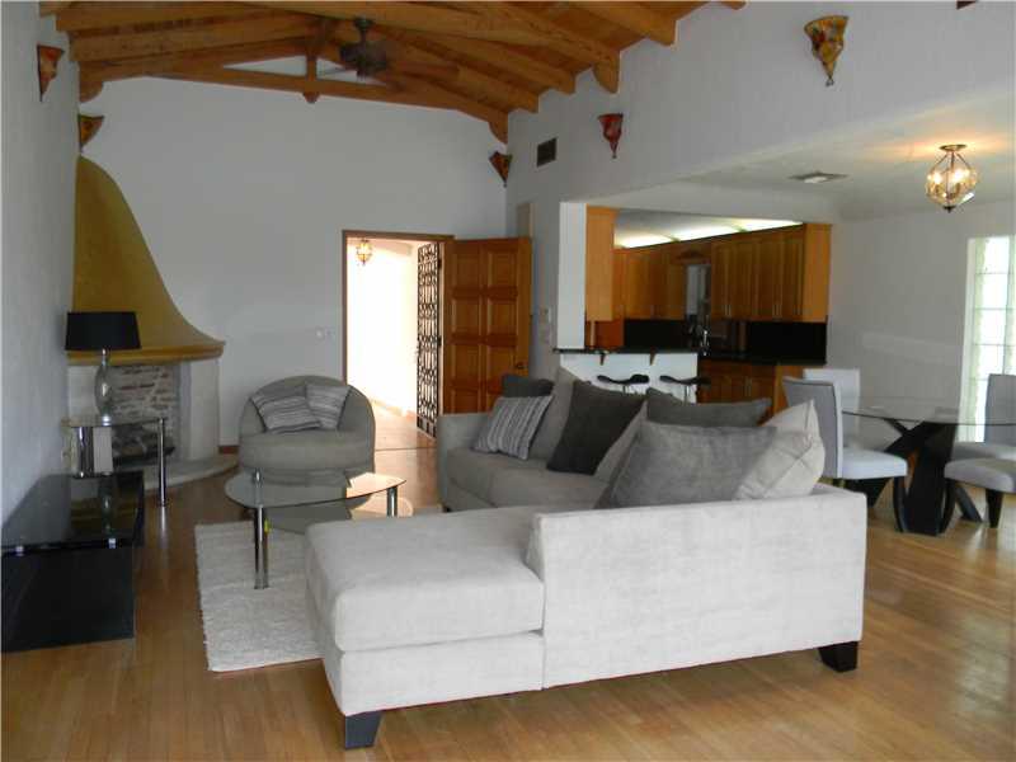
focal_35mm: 28
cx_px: 508
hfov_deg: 63.4
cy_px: 381
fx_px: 822
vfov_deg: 49.7
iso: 112
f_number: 3.5
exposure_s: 1/46
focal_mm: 5
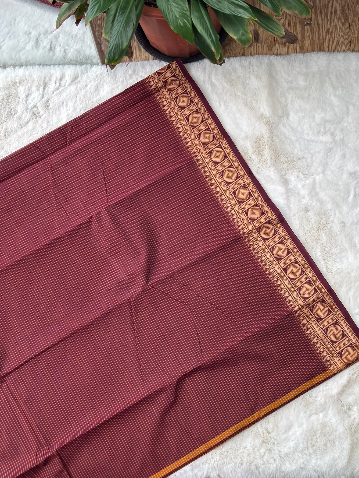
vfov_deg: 38.9
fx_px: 678
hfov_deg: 29.7
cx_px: 180
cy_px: 239
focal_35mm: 49
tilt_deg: -73.9
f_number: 1.6
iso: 50
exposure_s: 1/121
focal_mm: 5.96
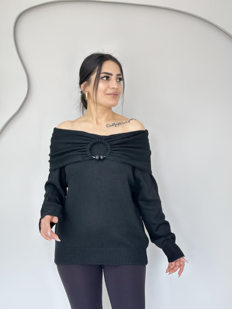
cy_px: 154
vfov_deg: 39.7
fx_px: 429
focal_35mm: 48
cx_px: 116
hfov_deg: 30.3
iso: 80
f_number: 1.78
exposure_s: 1/100
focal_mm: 6.86
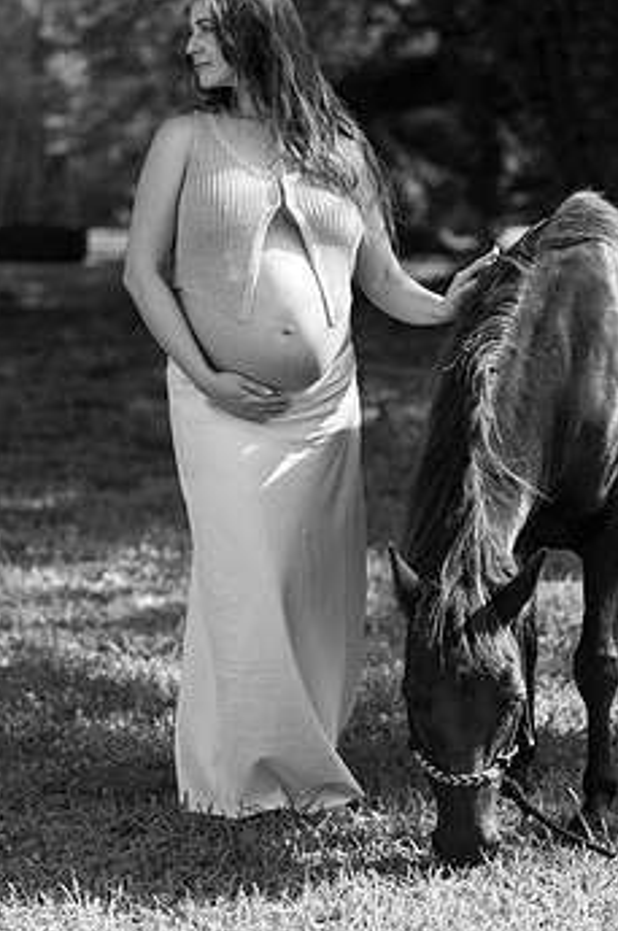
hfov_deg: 11.0
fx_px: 3202
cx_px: 317
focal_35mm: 124
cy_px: 445
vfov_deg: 16.5
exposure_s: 1/500
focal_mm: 95
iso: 100
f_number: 2.8
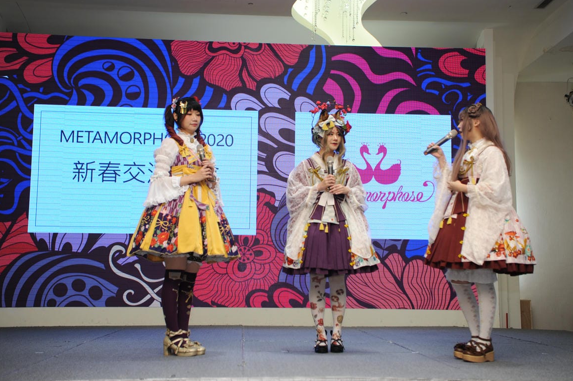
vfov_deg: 26.9
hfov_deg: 39.6
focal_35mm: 50
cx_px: 296
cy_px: 194
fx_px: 795
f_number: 3.2
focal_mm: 48
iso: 500
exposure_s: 1/160
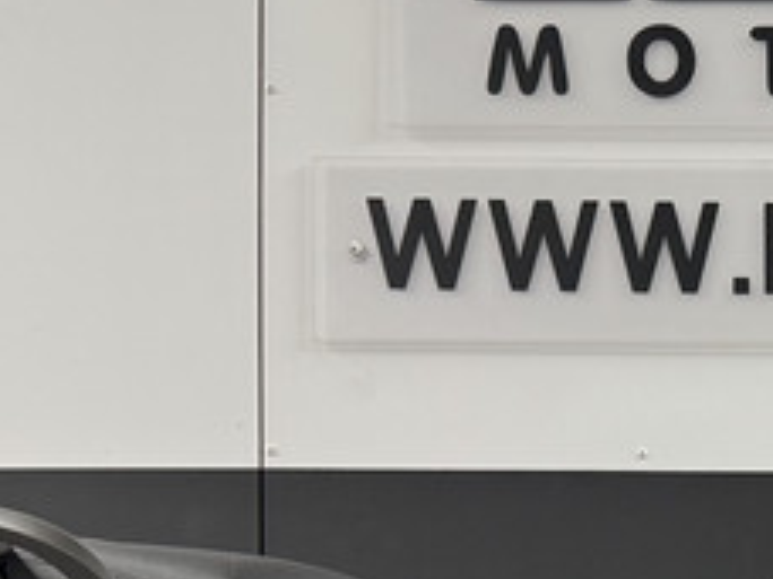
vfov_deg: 13.0
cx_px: 1054
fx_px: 2412
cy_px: 874
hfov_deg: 17.0
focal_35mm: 108
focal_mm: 6.76
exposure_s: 1/100
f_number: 1.78
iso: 200
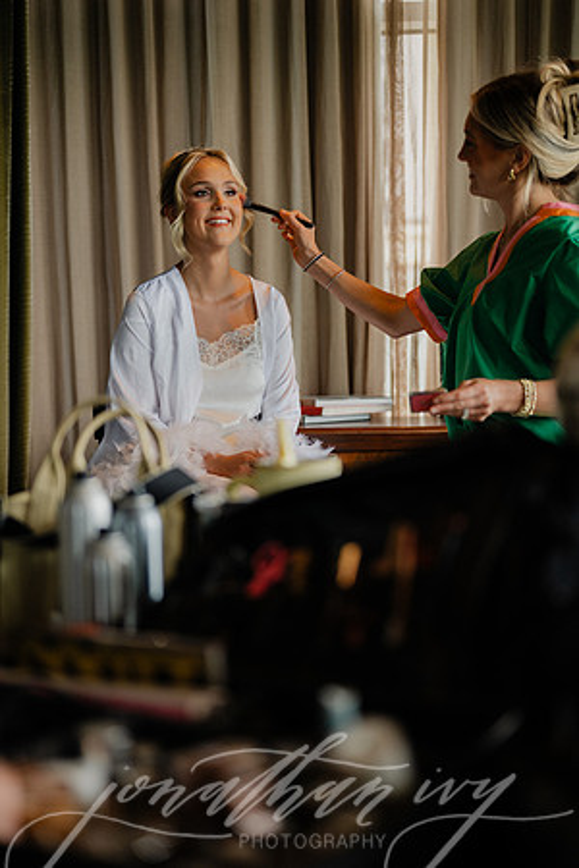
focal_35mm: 50
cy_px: 434
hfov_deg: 27.0
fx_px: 1206
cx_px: 290
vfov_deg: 39.6
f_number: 2
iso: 110
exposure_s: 1/250
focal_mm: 50
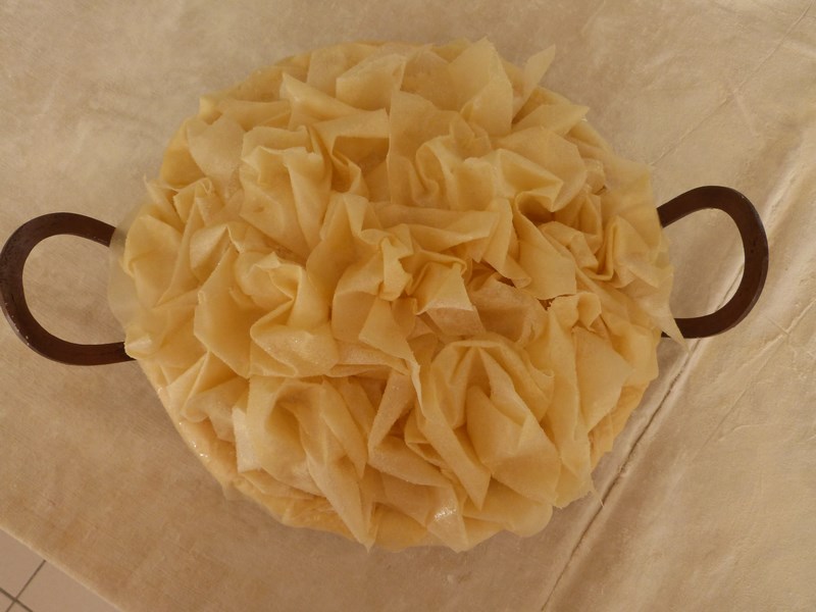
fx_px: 754
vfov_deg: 44.2
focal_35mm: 32
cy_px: 306
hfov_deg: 56.8
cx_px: 408
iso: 200
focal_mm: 5.7
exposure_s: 1/50
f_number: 3
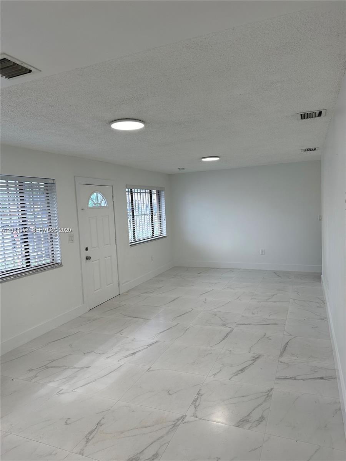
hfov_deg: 56.8
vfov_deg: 71.6
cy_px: 230
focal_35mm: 24
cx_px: 173
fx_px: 320
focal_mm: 6.86
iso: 100
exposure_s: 1/166
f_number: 1.78
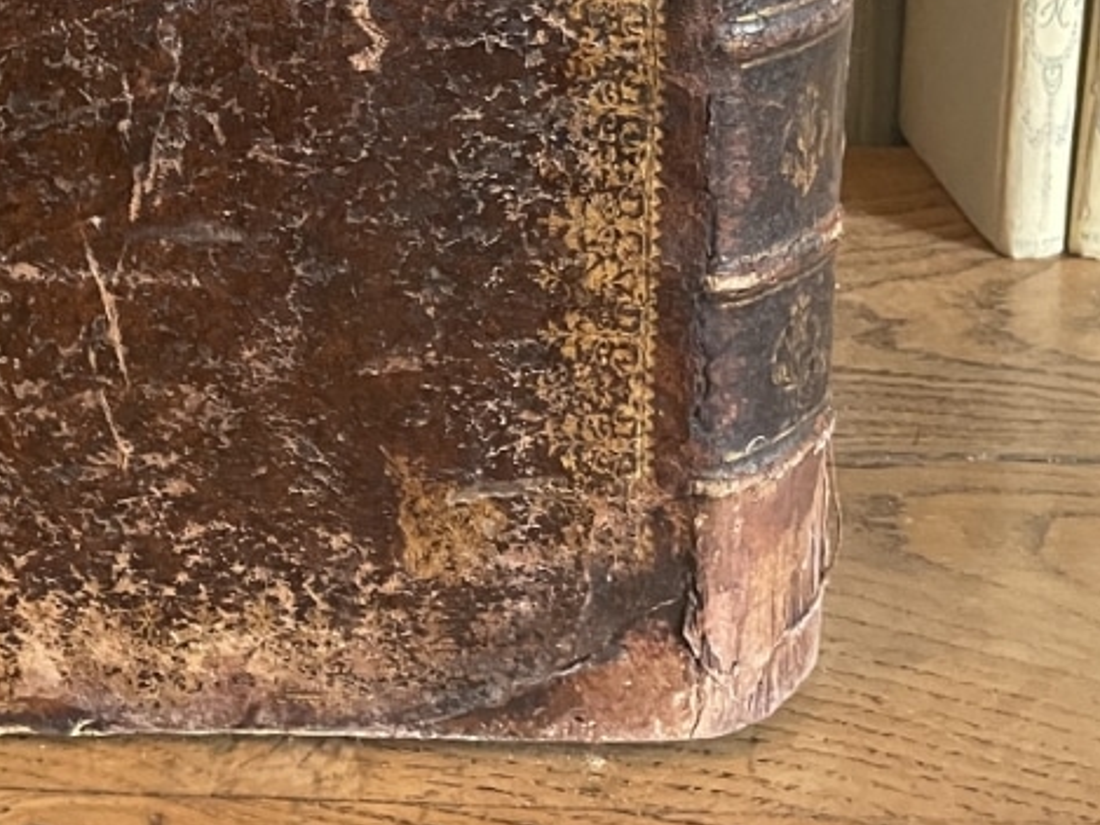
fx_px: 2130
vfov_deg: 20.2
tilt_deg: -12.0
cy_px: -221
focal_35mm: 67
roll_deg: +0.9
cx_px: 205
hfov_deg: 28.3
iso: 640
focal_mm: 4.2
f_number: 1.6
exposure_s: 1/33
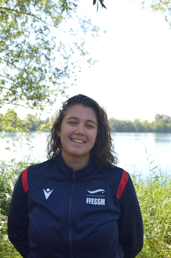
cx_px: 86
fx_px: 300
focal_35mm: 42
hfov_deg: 31.8
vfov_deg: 46.4
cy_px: 129
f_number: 5.6
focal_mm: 28
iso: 125
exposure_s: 1/125
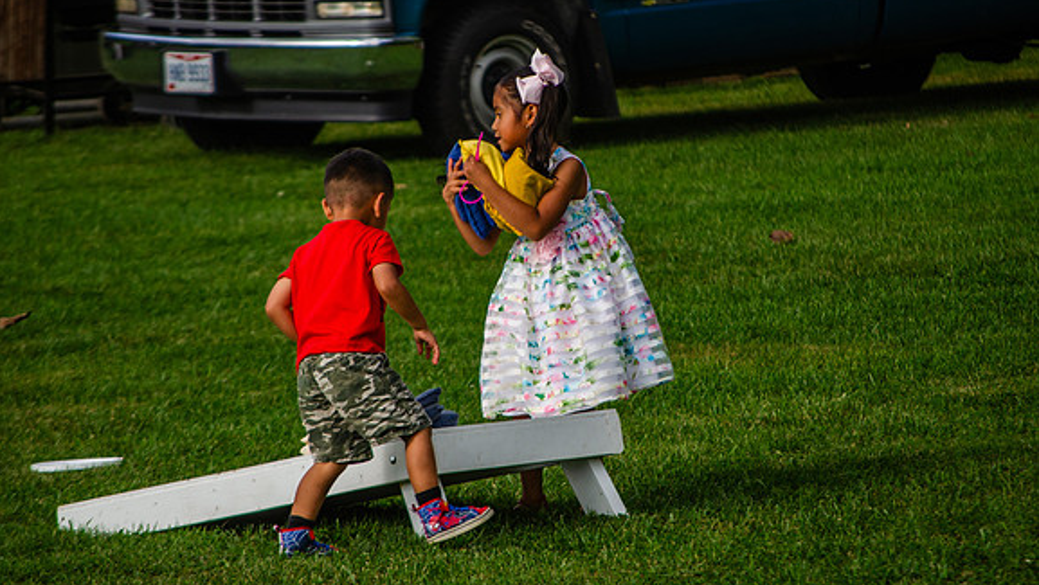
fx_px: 8681
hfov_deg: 6.8
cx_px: 519
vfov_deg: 3.9
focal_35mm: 315
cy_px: 250
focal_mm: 200
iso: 200
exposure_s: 1/640
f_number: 6.3
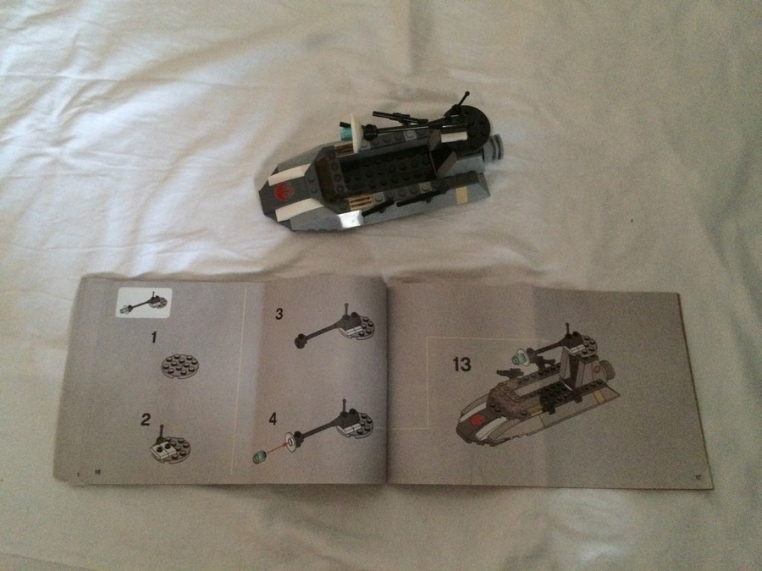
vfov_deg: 48.2
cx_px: 381
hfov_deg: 61.7
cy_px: 286
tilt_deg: -75.2
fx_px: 638
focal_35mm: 29
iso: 640
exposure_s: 1/17
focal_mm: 4.15
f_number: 2.2
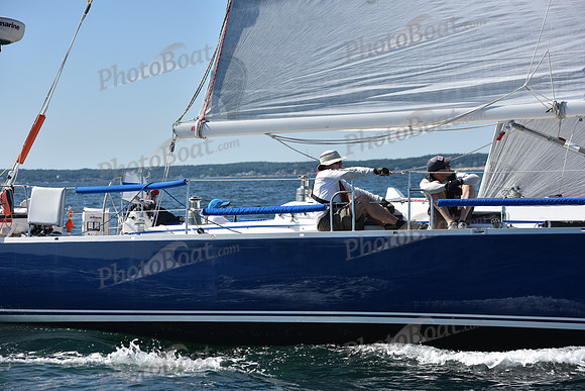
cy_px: 196
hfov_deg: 20.0
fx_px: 1658
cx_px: 292
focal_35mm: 102
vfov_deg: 13.4
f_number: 5.6
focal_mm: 102
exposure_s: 1/2000
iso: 250
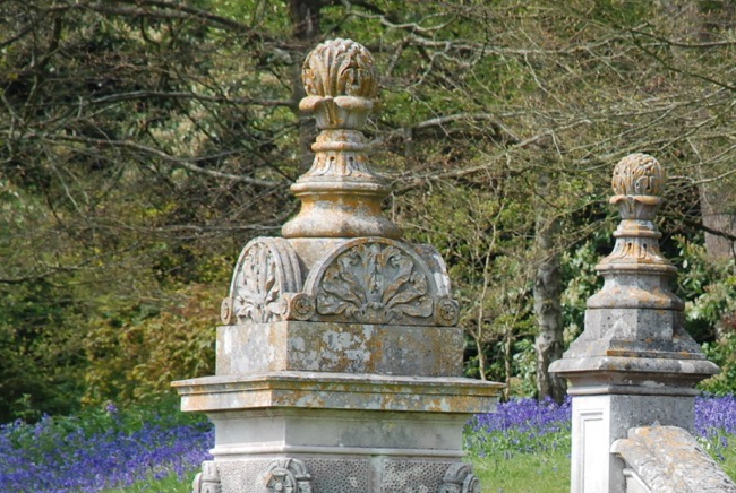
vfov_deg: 3.5
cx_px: 660
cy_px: 445
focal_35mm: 399
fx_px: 8172
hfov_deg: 5.2
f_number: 8
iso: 800
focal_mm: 135
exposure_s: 1/1000
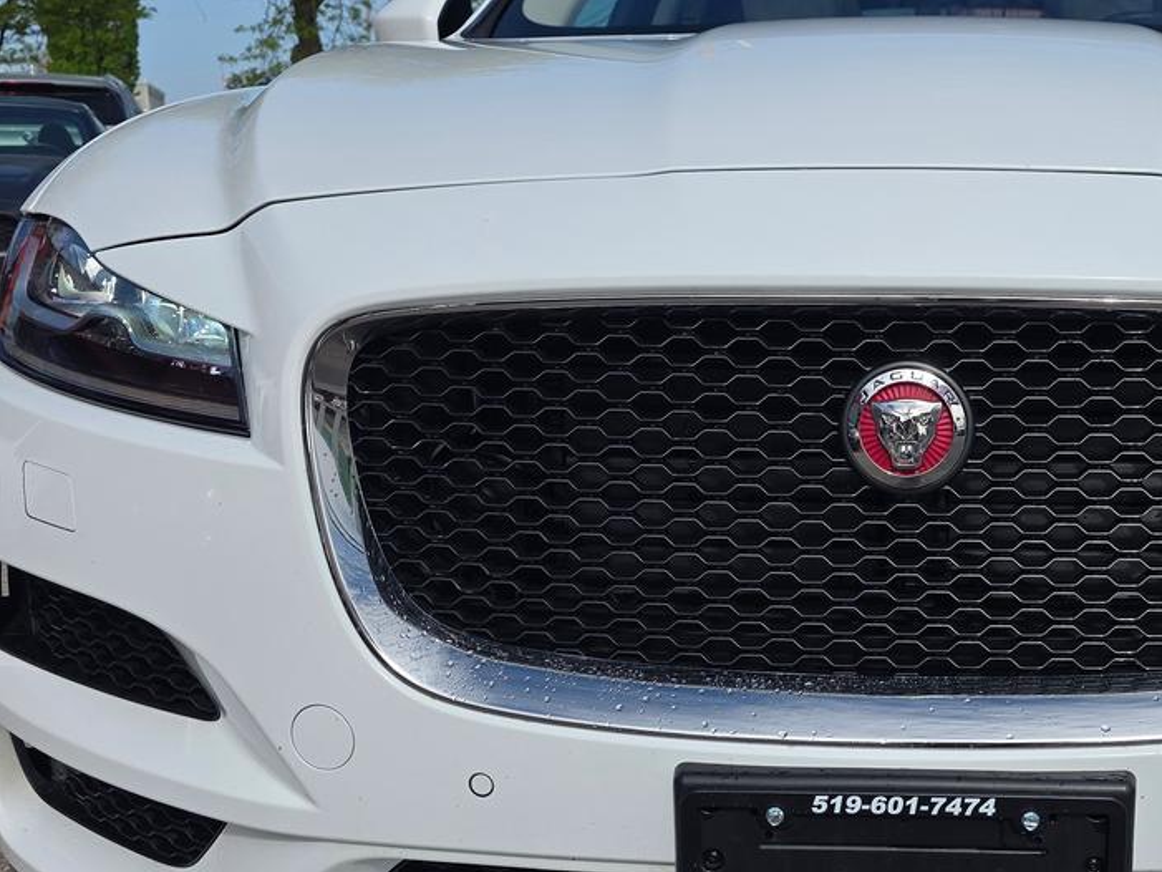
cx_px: 927
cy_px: 476
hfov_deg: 42.8
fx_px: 1410
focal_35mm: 42
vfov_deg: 34.3
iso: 64
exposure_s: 1/7944
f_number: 1.7
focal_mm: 6.3
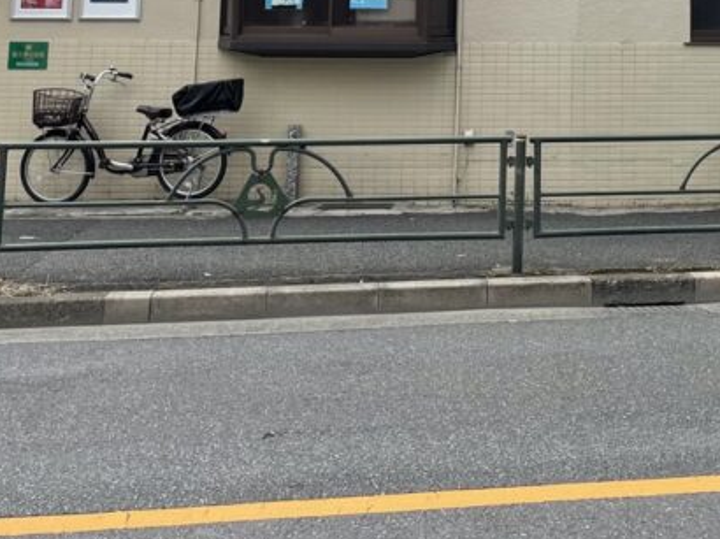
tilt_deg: +6.4
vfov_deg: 20.9
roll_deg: +0.1
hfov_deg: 28.8
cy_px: -125
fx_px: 1351
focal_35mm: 65
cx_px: 637
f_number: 1.6
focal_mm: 4.2
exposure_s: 1/2618
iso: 32
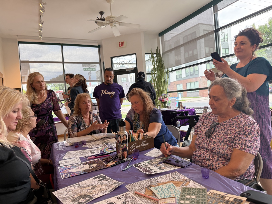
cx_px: 136
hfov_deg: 71.6
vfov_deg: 56.8
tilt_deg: -1.2
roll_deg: +3.8
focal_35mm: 24
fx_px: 189
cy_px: 102
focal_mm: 6.76
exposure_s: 1/243
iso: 100
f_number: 1.78
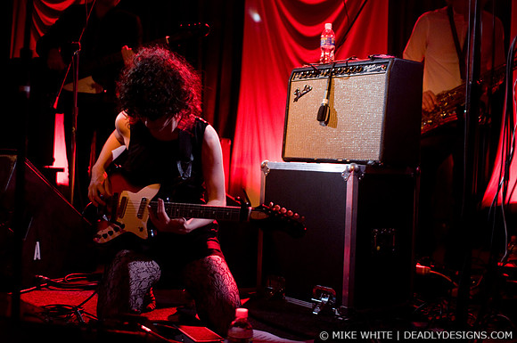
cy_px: 172
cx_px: 258
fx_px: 645
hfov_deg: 43.7
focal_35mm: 45
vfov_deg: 29.8
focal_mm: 30
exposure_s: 1/160
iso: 800
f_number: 1.6
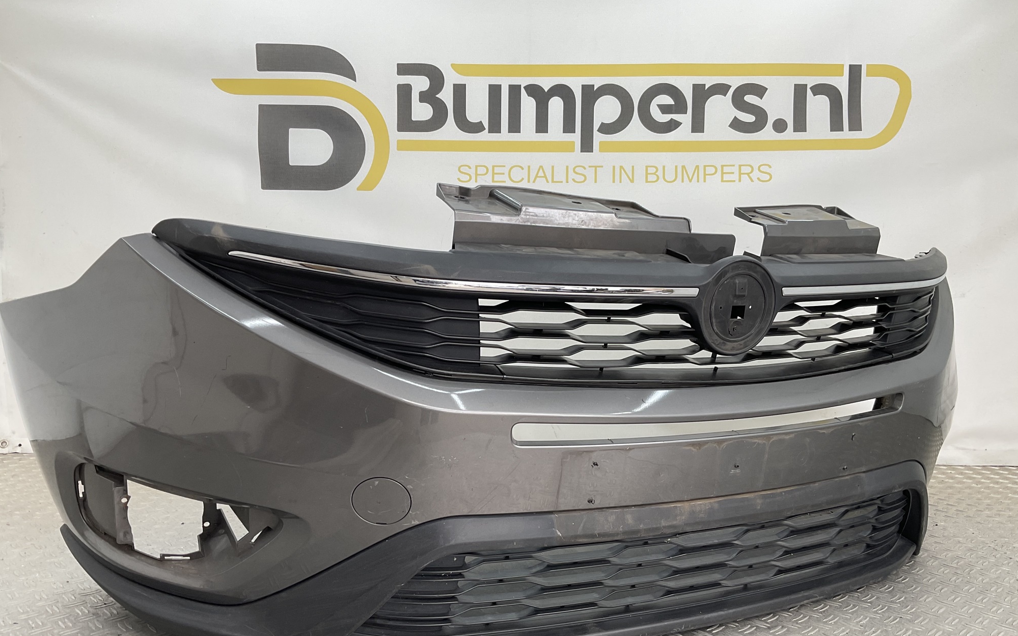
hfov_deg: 61.2
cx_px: 512
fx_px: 860
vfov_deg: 40.5
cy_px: 372
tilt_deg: -9.3
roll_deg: -1.1
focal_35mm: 31
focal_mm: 3
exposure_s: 1/100
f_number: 1.8
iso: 20
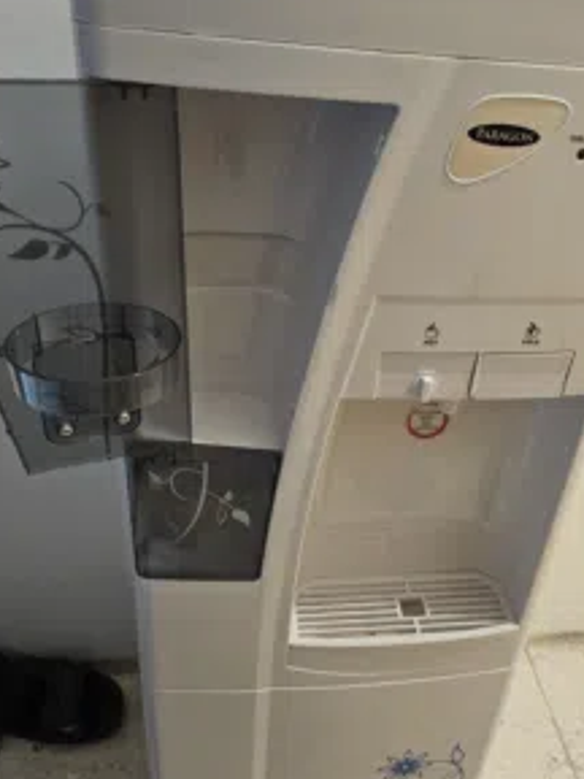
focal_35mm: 32
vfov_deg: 56.8
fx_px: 720
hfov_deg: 43.9
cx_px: 354
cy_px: 392
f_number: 1.7
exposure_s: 1/33.3
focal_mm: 6.3
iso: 640
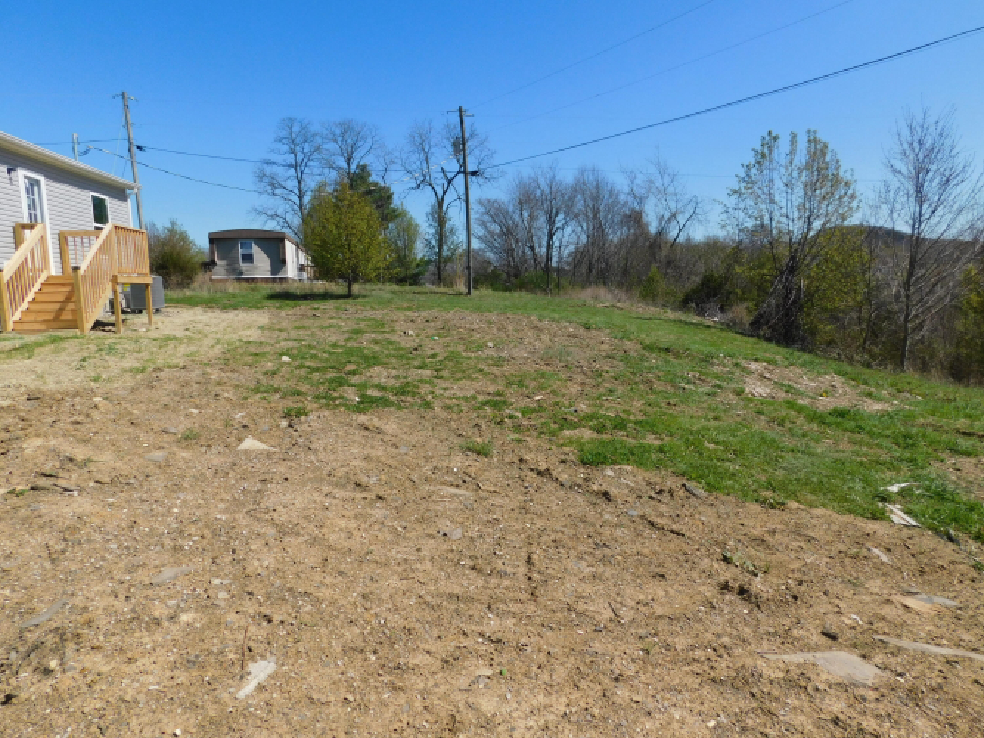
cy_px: 369
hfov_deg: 73.9
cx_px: 492
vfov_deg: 58.9
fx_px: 654
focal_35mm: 23
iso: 125
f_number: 6
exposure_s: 1/640
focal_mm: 4
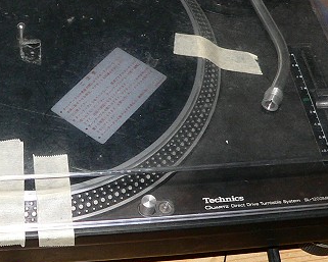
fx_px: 680
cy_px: 96
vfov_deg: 21.8
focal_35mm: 70
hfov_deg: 26.7
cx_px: 79
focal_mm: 6
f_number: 2.8
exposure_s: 1/60
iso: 200
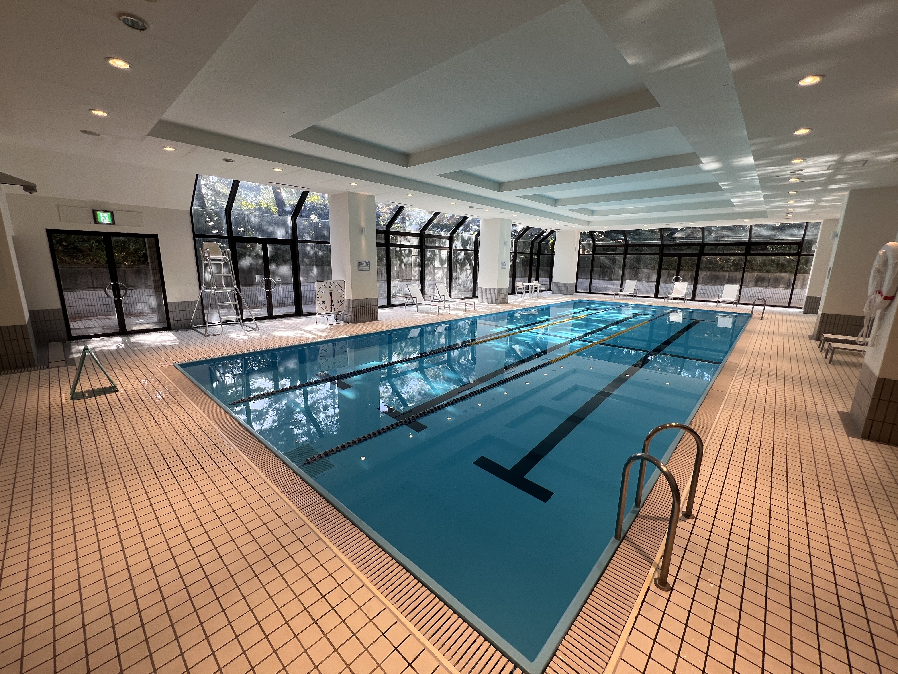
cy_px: 337
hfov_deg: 106.2
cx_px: 449
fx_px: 337
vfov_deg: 89.9
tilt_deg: -11.7
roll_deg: -1.2
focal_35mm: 13
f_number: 1.8
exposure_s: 1/100
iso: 40
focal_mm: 1.57
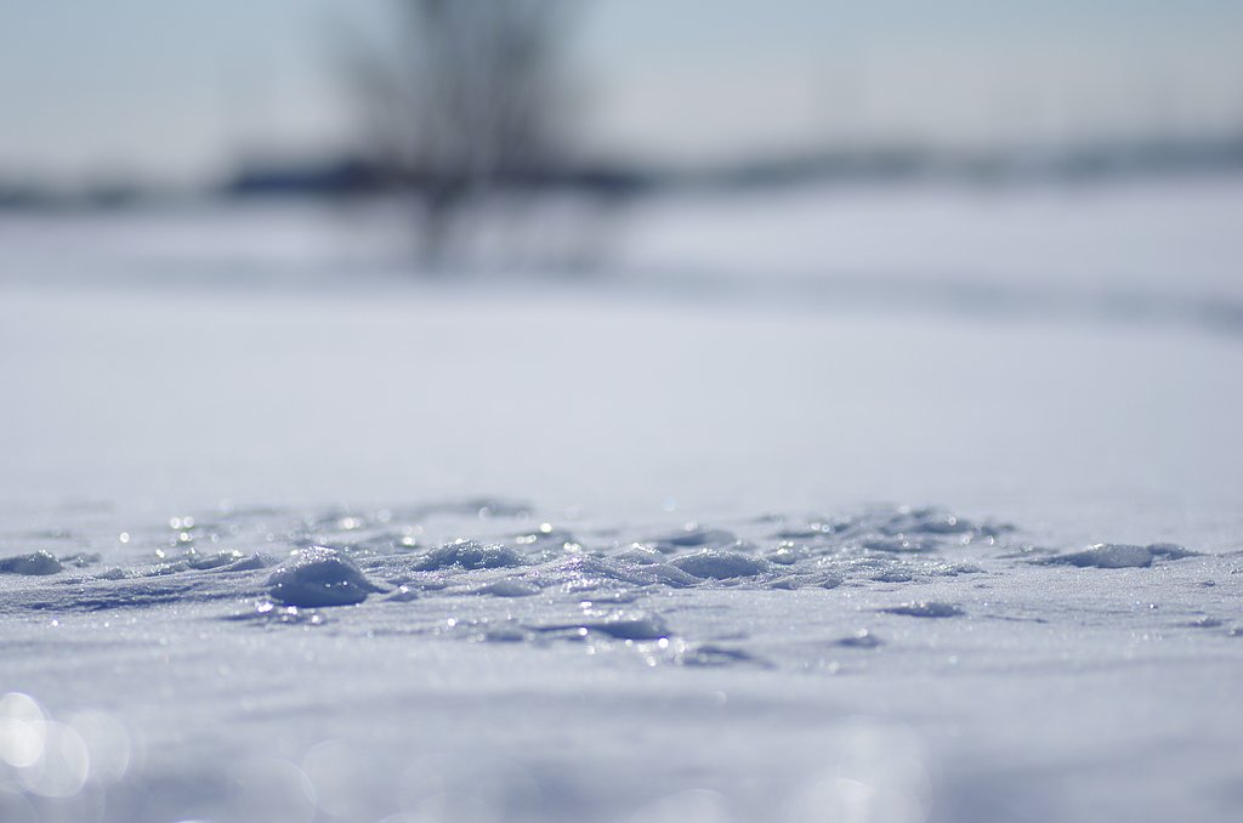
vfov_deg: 10.1
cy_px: 412
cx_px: 622
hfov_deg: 15.2
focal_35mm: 135
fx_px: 4651
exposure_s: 1/2500
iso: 100
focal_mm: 90
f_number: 2.8
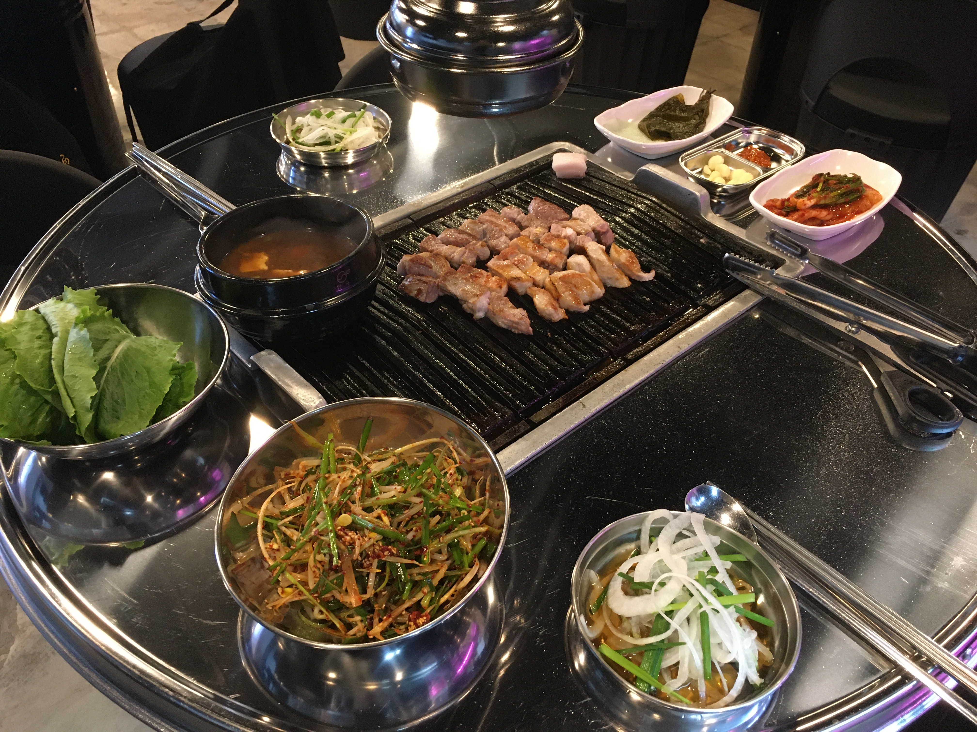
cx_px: 488
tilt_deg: -41.3
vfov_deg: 48.2
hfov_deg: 61.7
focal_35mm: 29
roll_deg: -1.0
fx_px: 818
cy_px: 366
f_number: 2.2
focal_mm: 4.15
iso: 200
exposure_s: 1/30
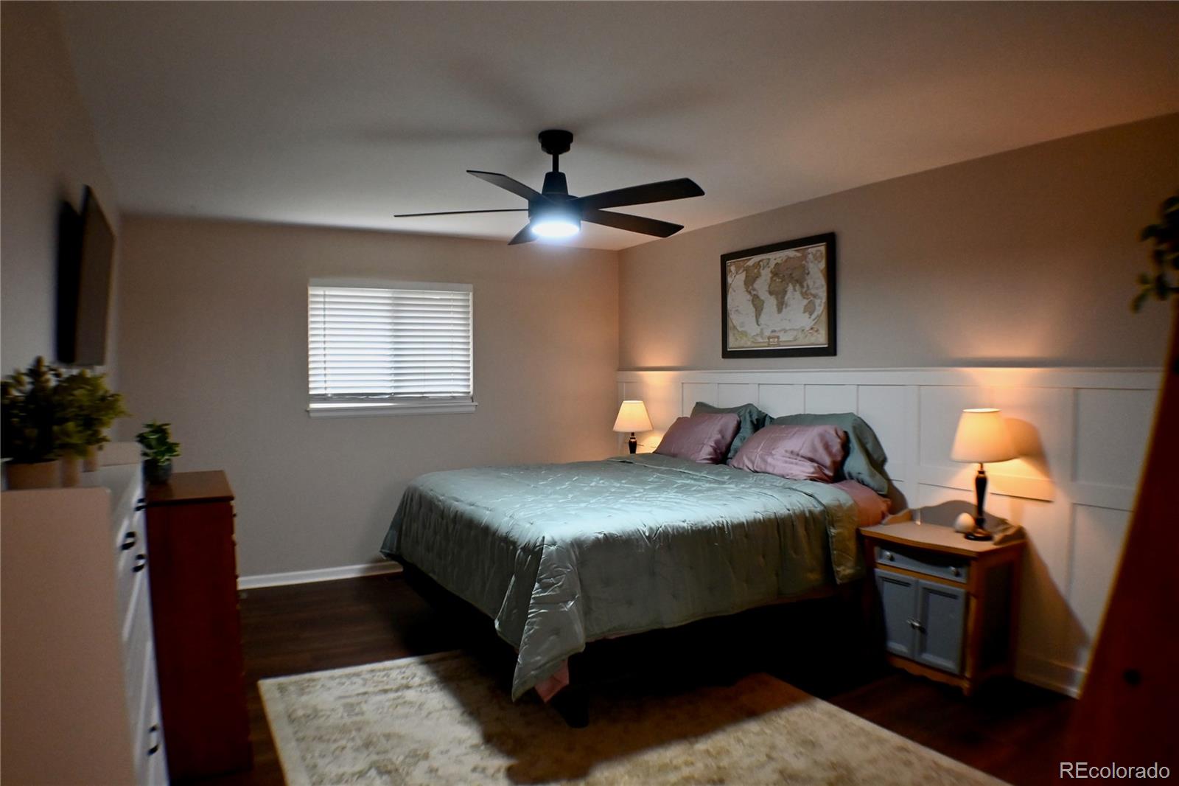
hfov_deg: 63.7
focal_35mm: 29
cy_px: 393
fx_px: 949
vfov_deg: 44.9
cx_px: 590
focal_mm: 19.5
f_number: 3.8
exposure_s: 1/125
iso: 2200
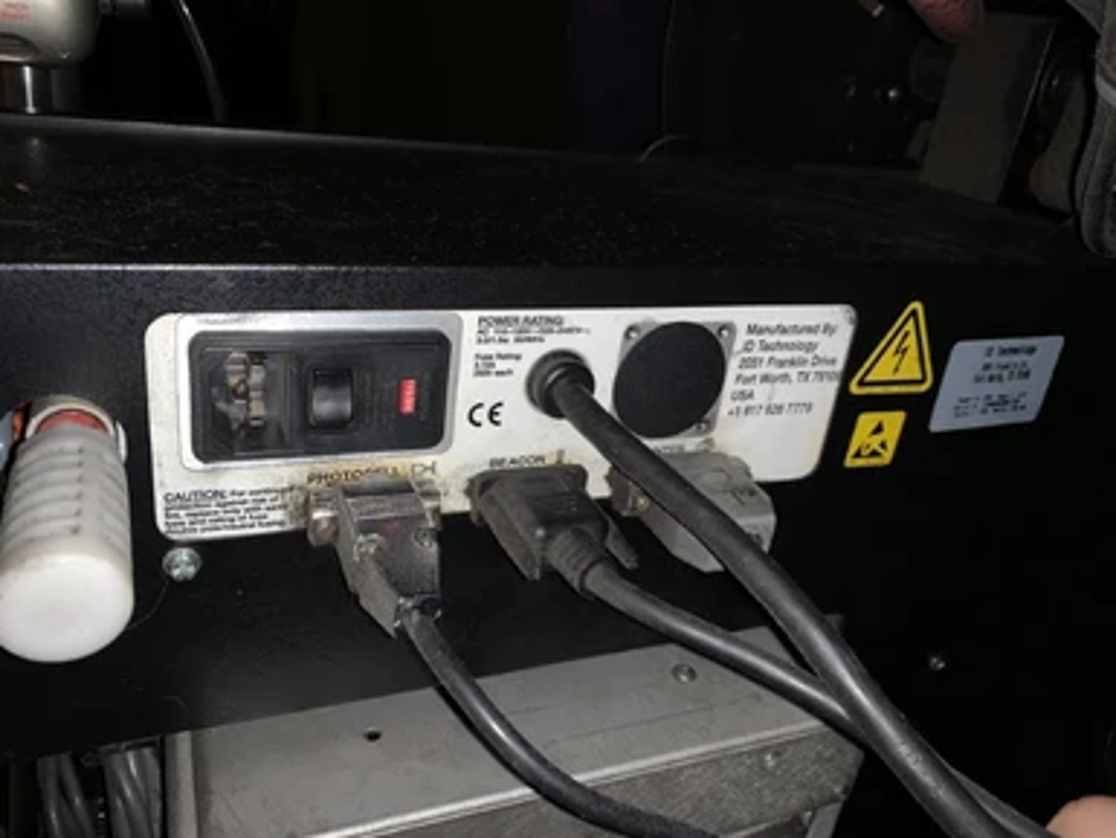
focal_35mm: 27
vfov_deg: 51.4
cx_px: 559
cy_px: 412
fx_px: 871
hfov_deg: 65.3
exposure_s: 1/48
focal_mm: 4.25
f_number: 1.8
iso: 50
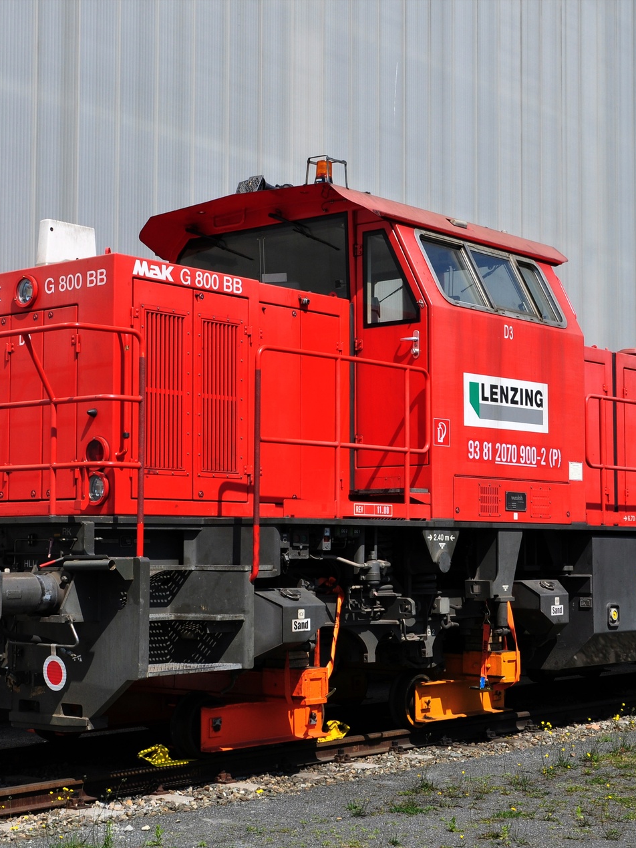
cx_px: 321
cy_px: 425
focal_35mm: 61
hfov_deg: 24.0
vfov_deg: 31.7
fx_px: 1495
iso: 200
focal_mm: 28
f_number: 10
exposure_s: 1/320
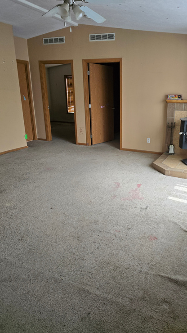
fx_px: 229
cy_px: 166
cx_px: 127
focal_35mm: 26
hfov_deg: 43.7
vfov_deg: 71.9
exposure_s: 1/180
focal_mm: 6.3
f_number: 1.7
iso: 125
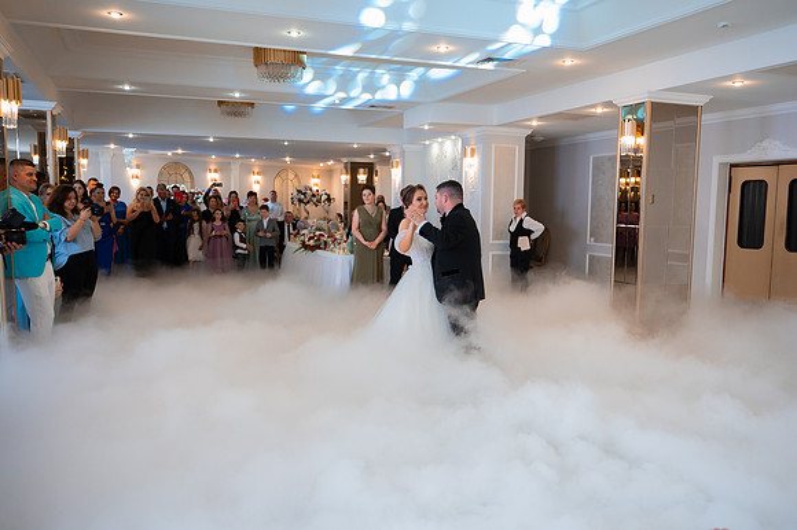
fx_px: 678
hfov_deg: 60.8
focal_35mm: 31
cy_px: 284
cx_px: 433
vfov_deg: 42.7
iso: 2500
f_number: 2.8
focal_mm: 28
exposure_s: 1/320
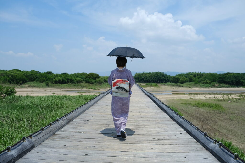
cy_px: 82
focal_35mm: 27
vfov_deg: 47.9
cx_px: 122
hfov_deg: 67.4
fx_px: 184
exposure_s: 1/750
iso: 160
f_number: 5.6
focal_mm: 18
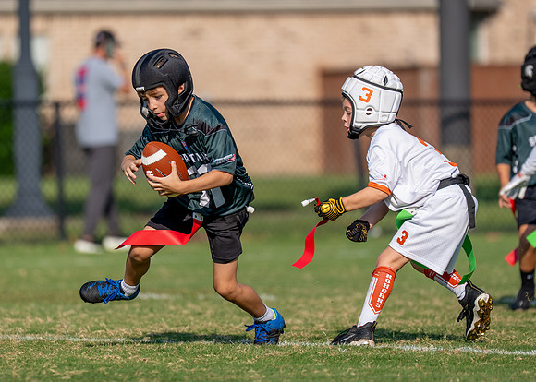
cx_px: 208
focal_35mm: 336
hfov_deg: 6.0
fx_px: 5120
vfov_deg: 4.3
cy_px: 186
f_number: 2.8
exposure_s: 1/4000
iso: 200
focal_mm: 200
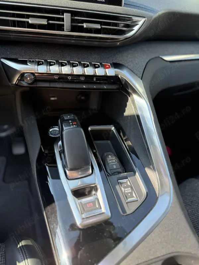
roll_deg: -4.2
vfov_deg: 71.6
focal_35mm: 24
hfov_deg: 56.8
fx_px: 184
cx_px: 100
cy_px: 132
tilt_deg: -36.9
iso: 100
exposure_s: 1/243
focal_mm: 6.76
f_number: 1.78
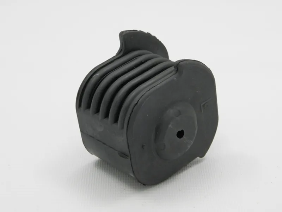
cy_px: 106
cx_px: 141
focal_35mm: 82
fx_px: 668
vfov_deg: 18.0
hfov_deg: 23.8
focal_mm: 14.6
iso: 200
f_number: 4.2
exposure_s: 1/80
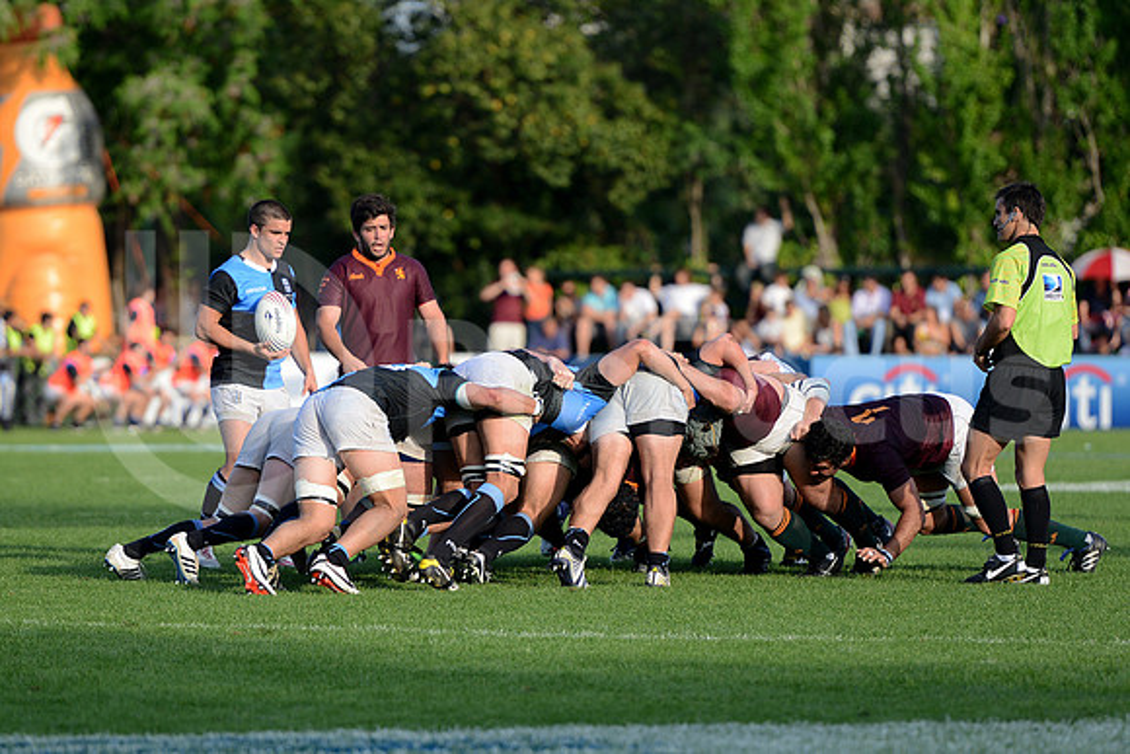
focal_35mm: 195
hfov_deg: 10.5
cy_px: 377
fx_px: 6122
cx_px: 565
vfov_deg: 7.0
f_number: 2.8
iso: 250
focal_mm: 195
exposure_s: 1/800
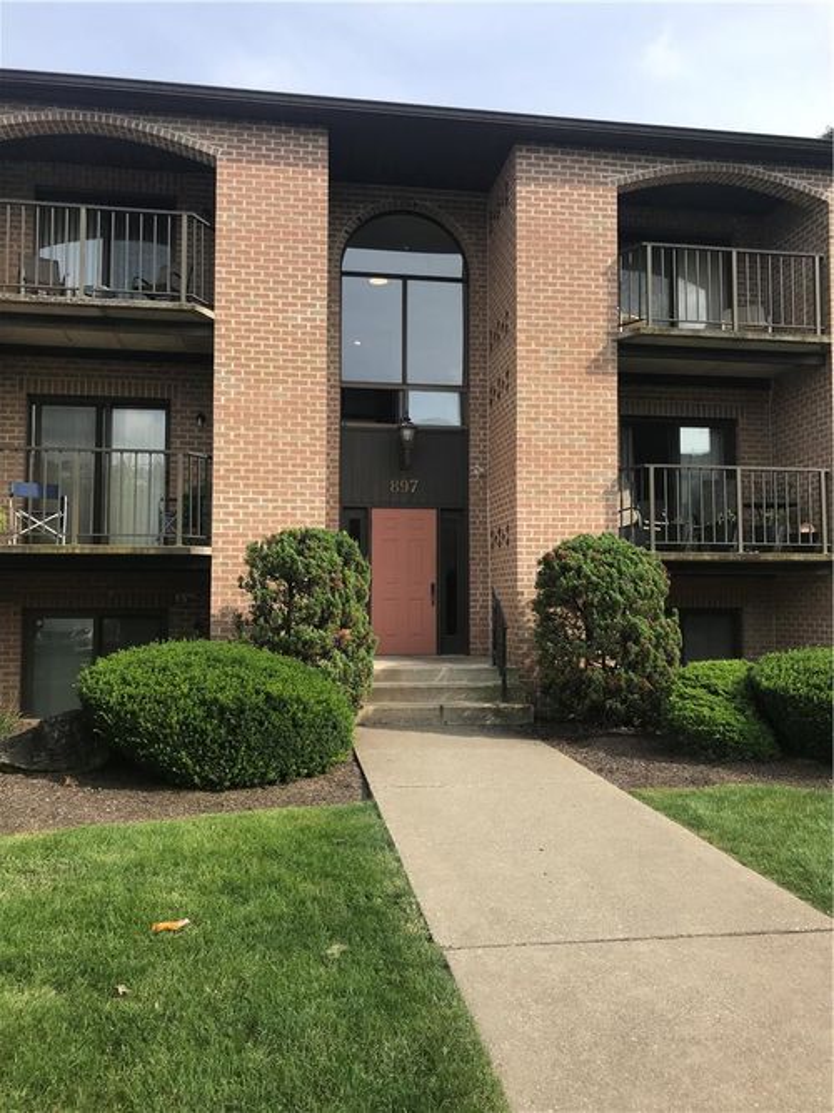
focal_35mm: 28
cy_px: 556
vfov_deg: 63.5
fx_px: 900
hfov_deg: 49.7
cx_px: 417
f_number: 1.8
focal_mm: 3.99
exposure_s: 1/1168
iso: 20
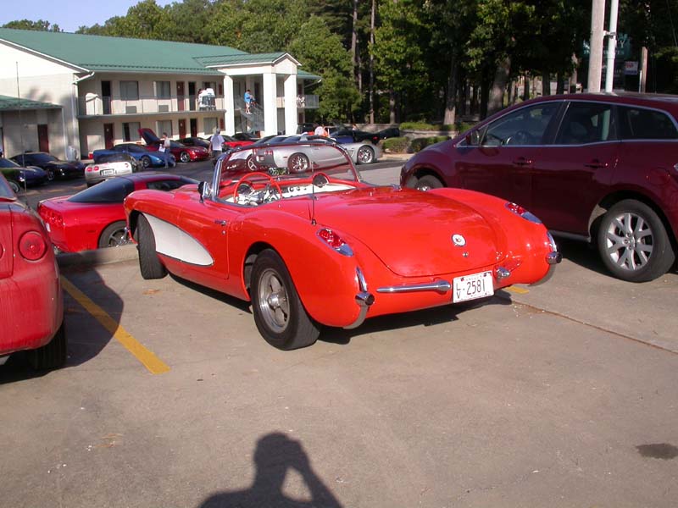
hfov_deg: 49.0
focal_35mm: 38
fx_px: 744
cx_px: 339
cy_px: 254
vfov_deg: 37.7
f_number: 6.7
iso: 100
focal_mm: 7.85
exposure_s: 1/338
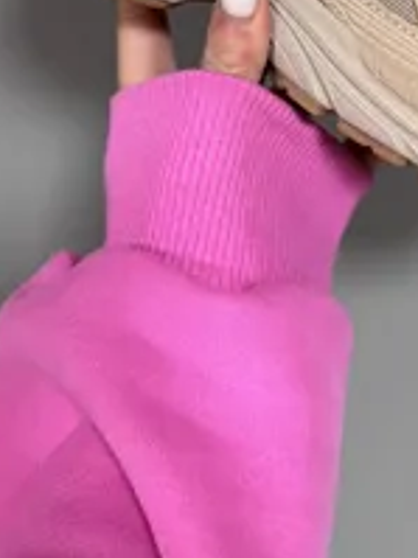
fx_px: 935
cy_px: -67
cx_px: 325
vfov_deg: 29.7
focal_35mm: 58
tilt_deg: -11.9
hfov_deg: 24.8
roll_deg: +2.5
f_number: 1.78
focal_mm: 6.76
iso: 500
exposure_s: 1/60
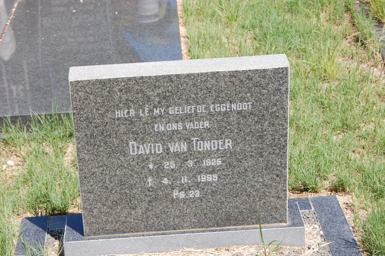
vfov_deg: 16.5
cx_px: 192
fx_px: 882
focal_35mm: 82
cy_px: 128
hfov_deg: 24.6
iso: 200
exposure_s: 1/320
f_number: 9
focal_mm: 55
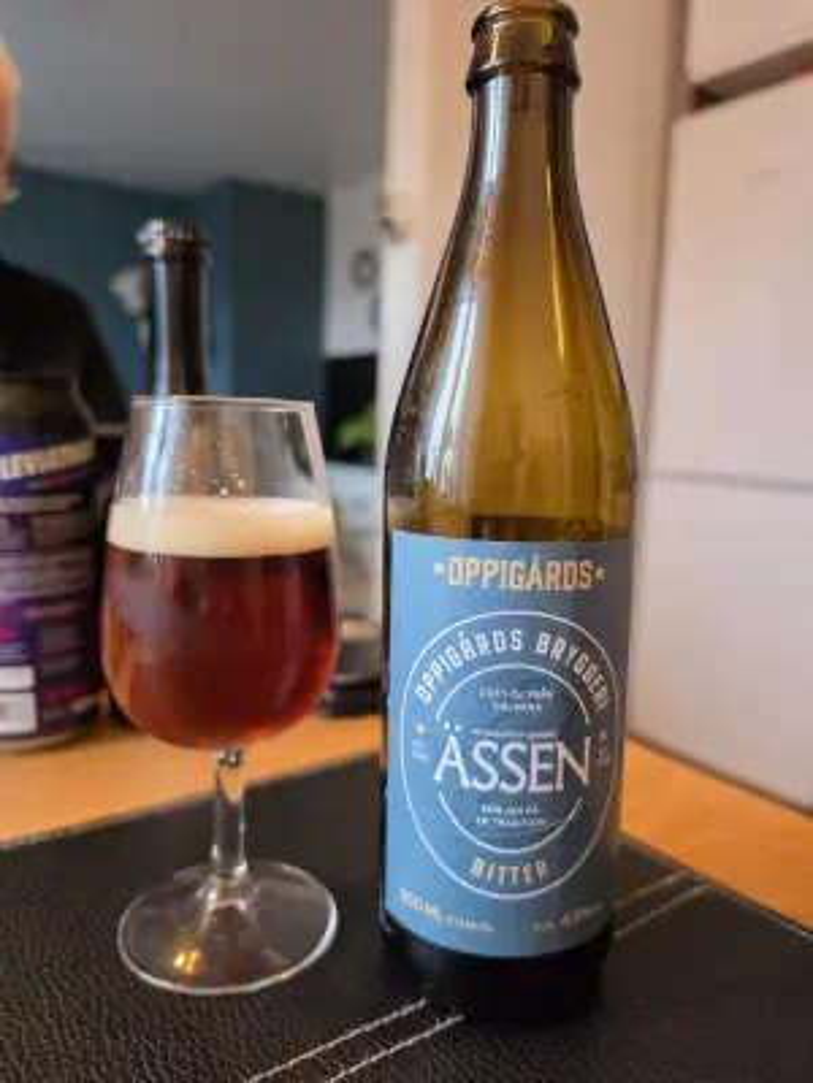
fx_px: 720
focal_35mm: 23
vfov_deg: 73.9
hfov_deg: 58.9
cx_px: 406
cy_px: 542
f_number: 1.4
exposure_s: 1/100
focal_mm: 6.5
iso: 500
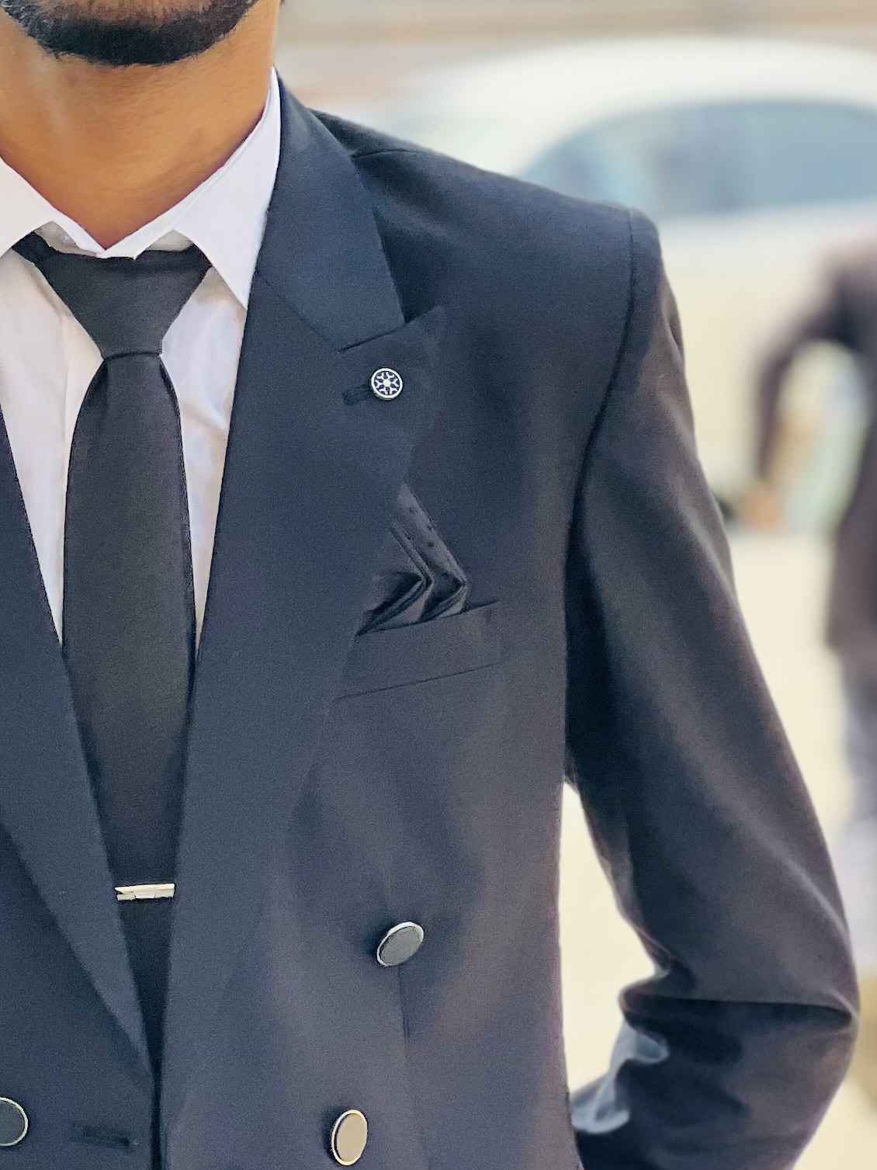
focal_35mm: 206
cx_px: 56
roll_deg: +1.4
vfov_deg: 9.6
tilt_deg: -1.5
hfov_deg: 7.2
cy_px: 224
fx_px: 6960
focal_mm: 9
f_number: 2.8
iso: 40
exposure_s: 1/161
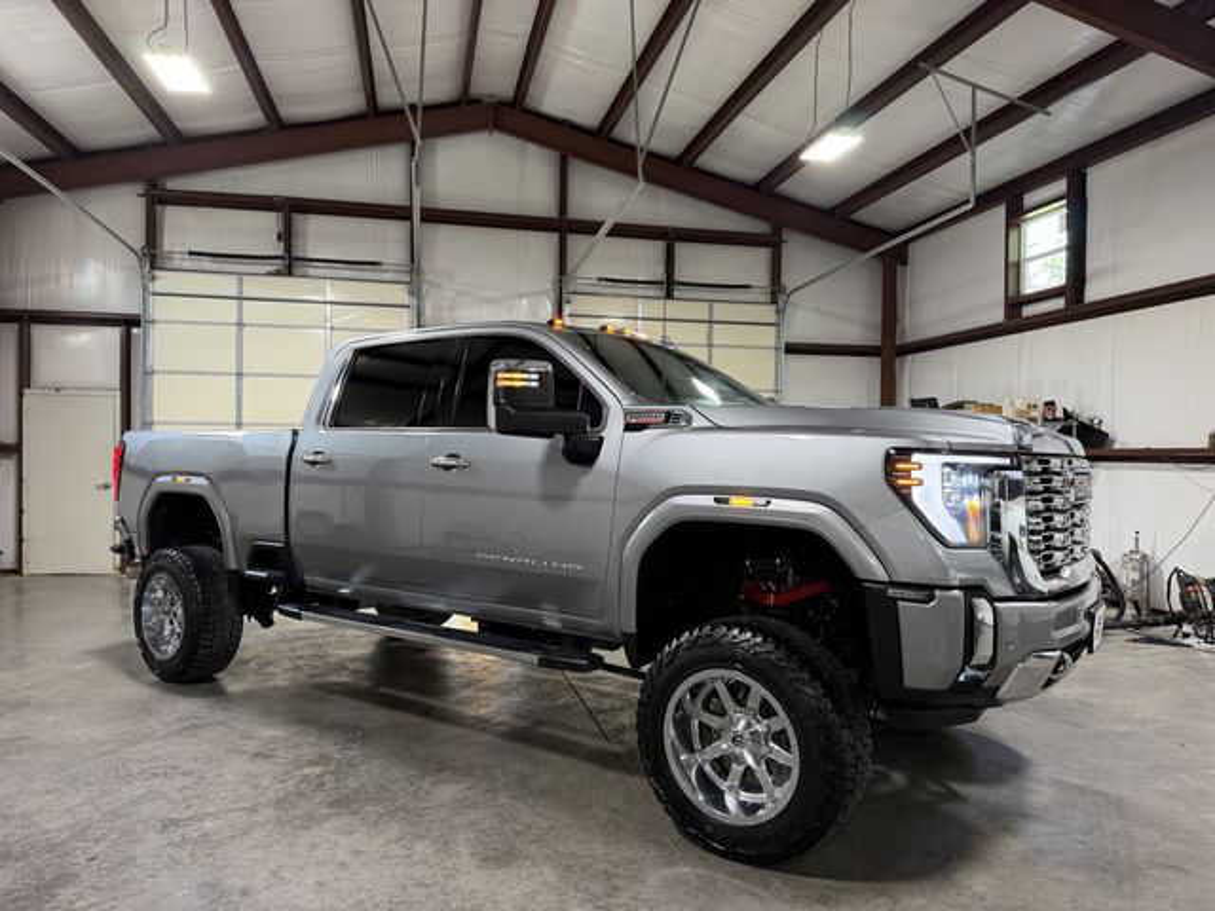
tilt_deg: -1.5
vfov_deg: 56.8
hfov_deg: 71.6
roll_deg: +0.6
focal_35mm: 24
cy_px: 456
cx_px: 608
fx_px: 842
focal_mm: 6.76
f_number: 1.78
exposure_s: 1/49
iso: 160
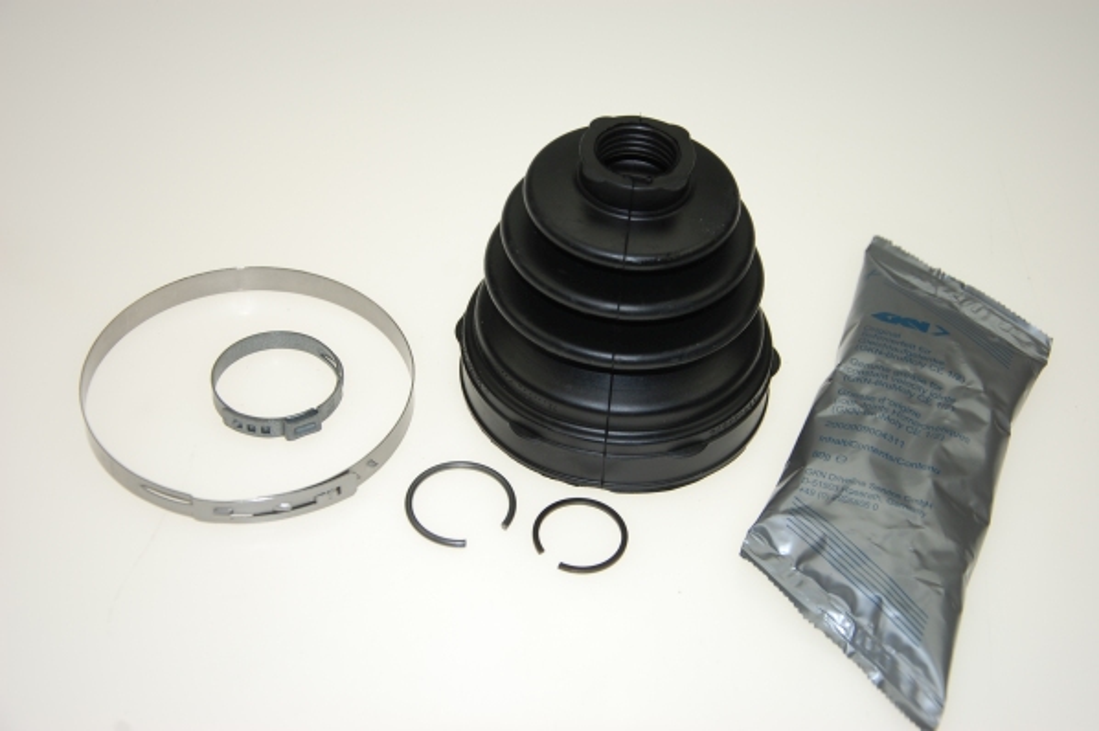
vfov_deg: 22.6
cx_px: 550
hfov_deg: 33.4
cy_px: 366
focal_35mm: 60
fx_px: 1831
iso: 200
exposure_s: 1/500
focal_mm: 40
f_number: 6.3
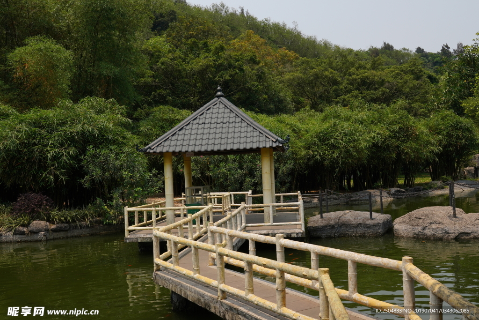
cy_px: 160
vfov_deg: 36.9
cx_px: 240
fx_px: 479
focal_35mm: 36
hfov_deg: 53.1
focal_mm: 24
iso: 160
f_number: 11
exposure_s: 1/250
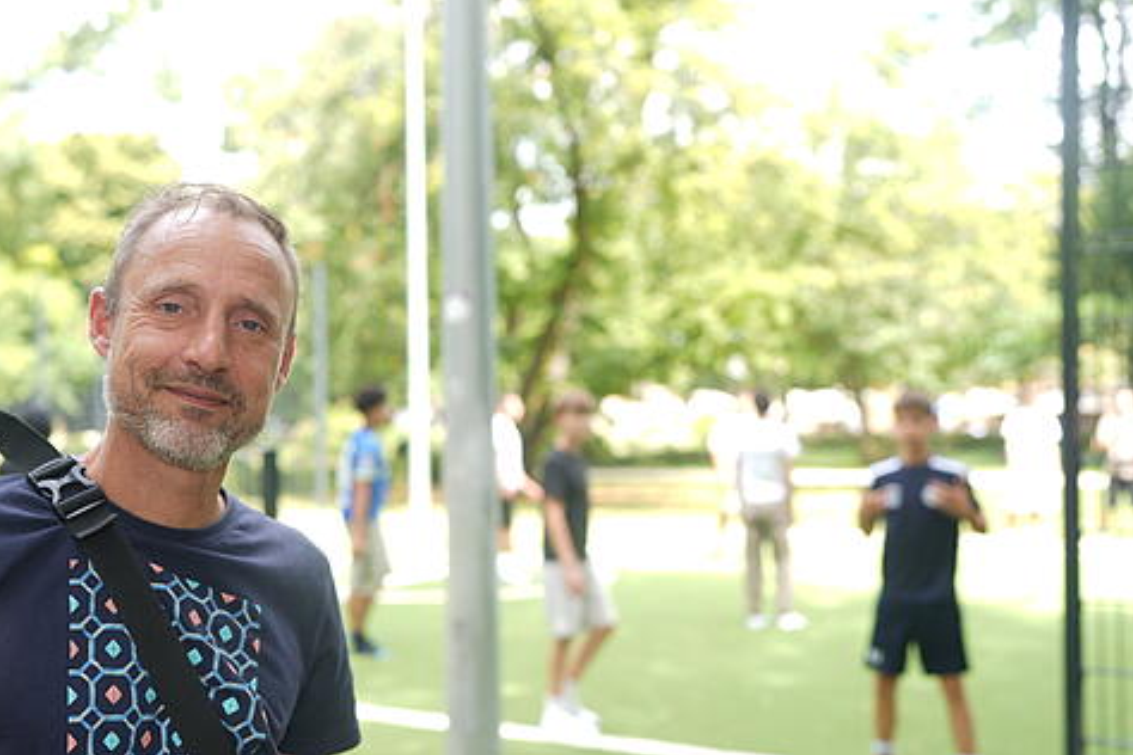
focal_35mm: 45
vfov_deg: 29.8
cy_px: 440
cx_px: 451
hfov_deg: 43.4
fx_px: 1416
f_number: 2.5
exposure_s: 1/100
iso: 50
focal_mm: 35
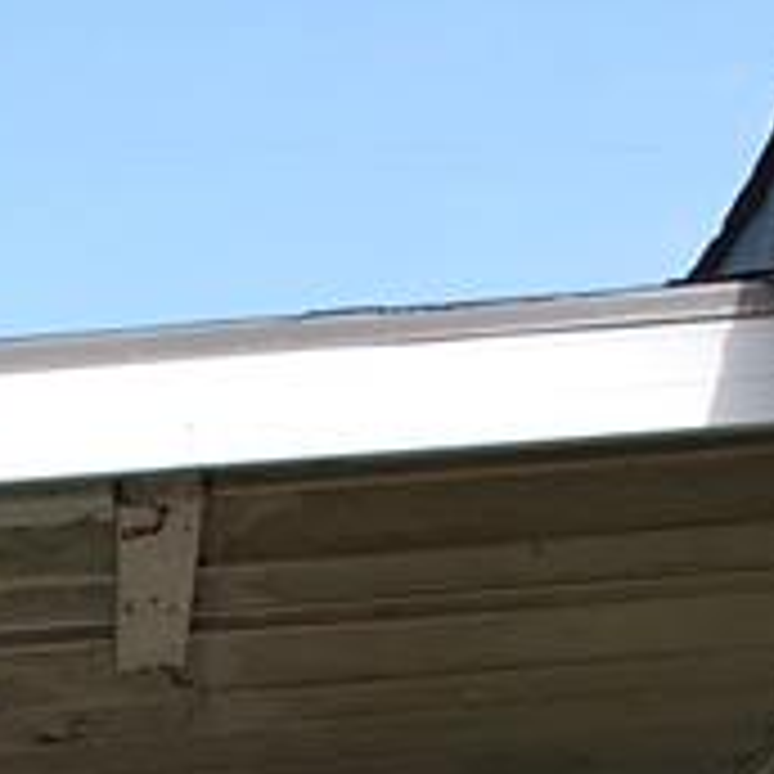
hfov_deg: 9.2
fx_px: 4604
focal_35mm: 182
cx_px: -562
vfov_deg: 9.2
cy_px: 1316
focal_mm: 24
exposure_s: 1/200
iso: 100
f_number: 7.1
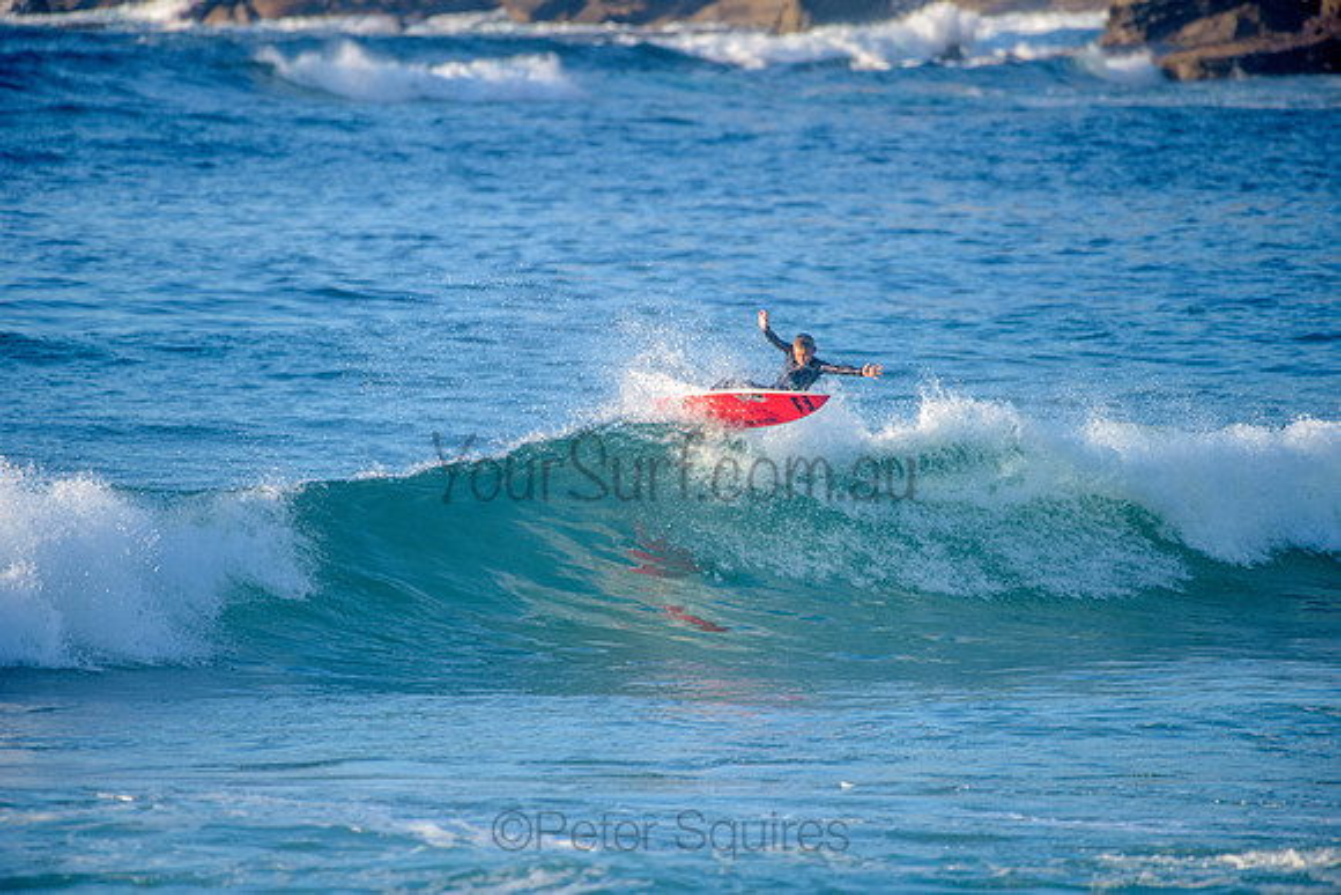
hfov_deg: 4.1
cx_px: 670
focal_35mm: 500
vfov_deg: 2.8
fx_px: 18628
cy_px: 448
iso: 500
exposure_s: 1/2000
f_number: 5.6
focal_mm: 500
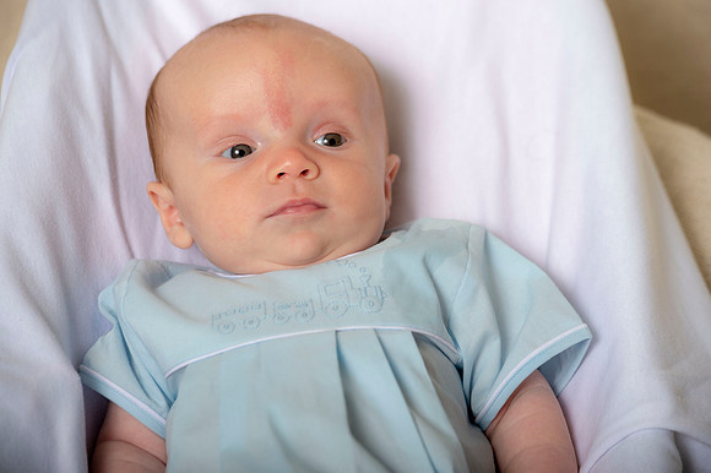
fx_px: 3553
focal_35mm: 180
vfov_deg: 7.6
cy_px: 236
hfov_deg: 11.4
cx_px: 356
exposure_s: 1/200
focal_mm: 180
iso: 250
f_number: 5.6
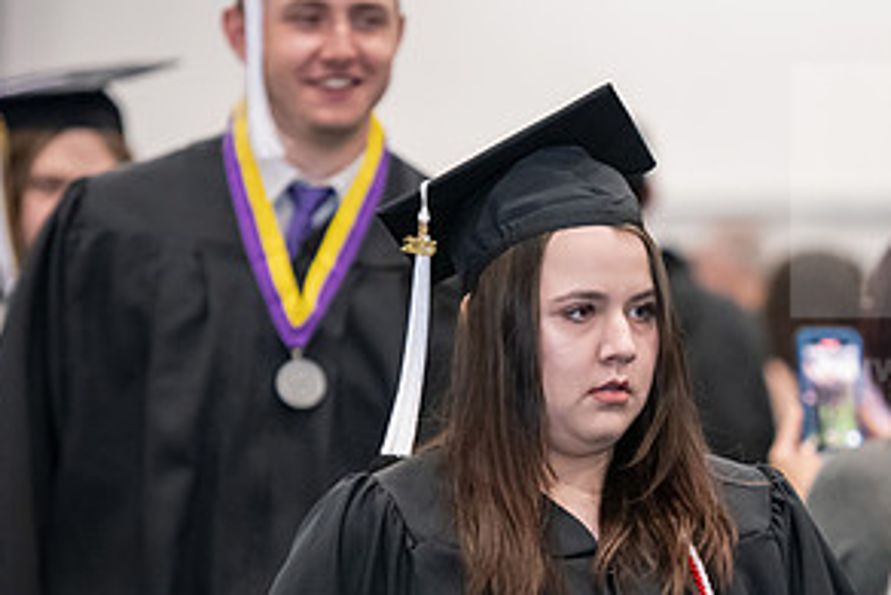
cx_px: 699
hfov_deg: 7.1
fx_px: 7131
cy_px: 432
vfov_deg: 4.8
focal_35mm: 288
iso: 3200
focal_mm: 145
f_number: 3.2
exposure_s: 1/200
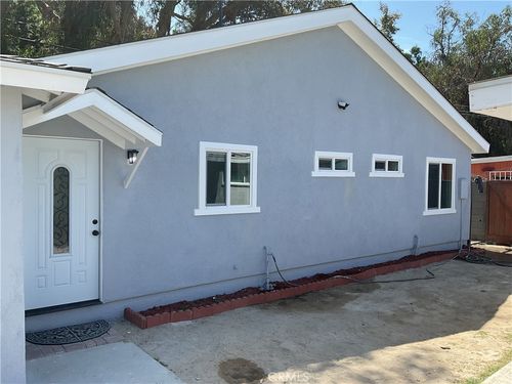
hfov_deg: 61.7
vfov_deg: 48.2
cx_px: 256
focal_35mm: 29
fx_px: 429
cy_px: 192
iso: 16
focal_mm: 3
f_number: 1.8
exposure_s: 1/1015
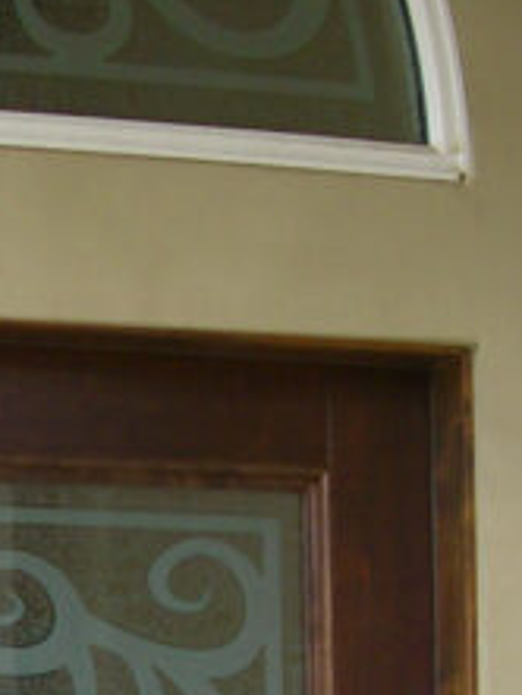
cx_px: -255
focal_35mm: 176
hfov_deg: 8.3
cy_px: 972
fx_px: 3535
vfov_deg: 10.9
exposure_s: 1/125
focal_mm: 7.9
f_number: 2.8
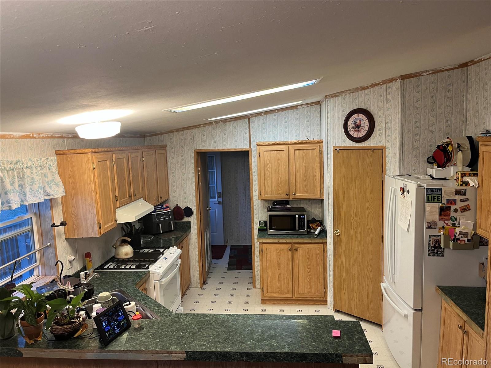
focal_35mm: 26
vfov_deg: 53.1
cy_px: 184
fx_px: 369
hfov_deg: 67.3
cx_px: 246
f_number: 1.6
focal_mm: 5.1
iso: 125
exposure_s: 1/60
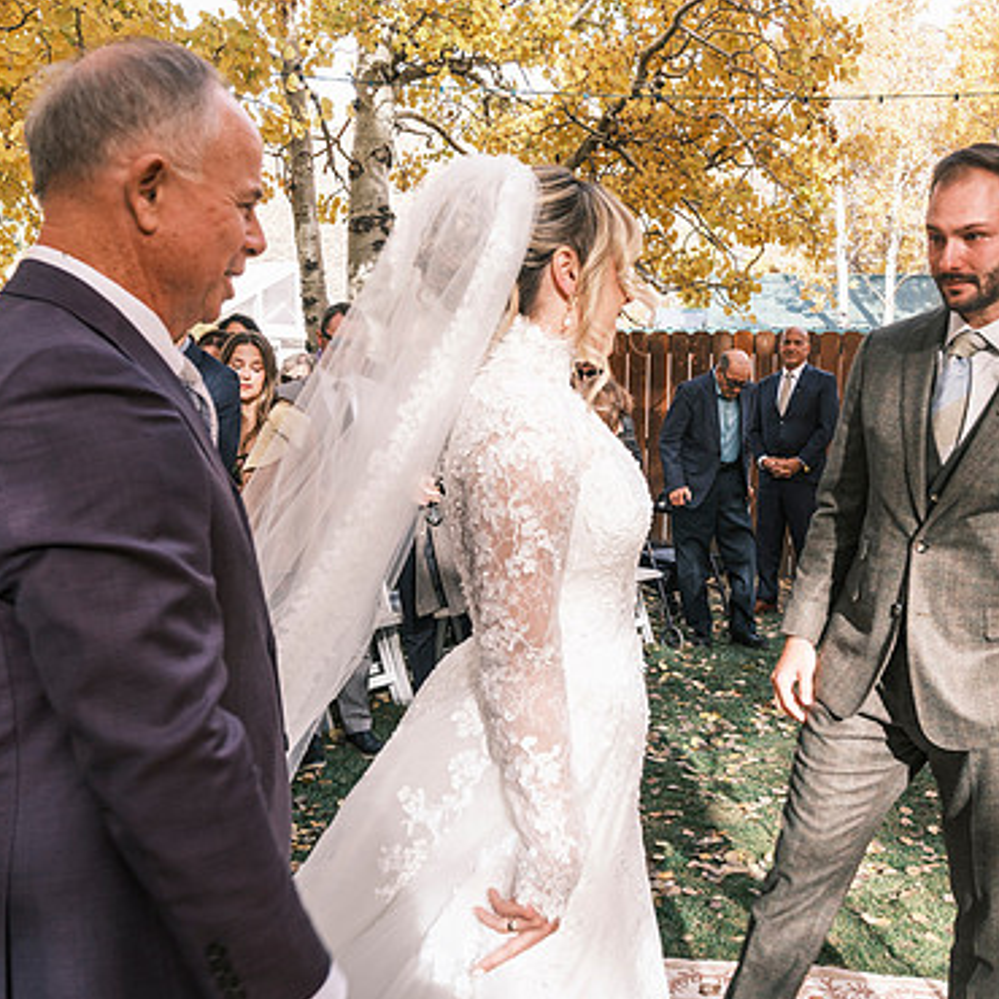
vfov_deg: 46.0
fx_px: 1175
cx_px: 554
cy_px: 509
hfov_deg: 46.0
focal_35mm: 36
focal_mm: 18
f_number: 5.6
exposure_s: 1/125
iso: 160
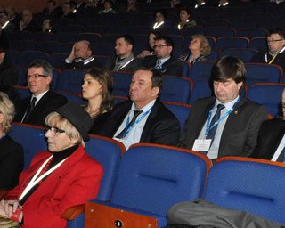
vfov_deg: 18.5
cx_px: 144
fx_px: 700
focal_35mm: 83
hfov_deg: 23.0
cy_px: 133
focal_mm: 29
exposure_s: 1/60
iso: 2000
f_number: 11
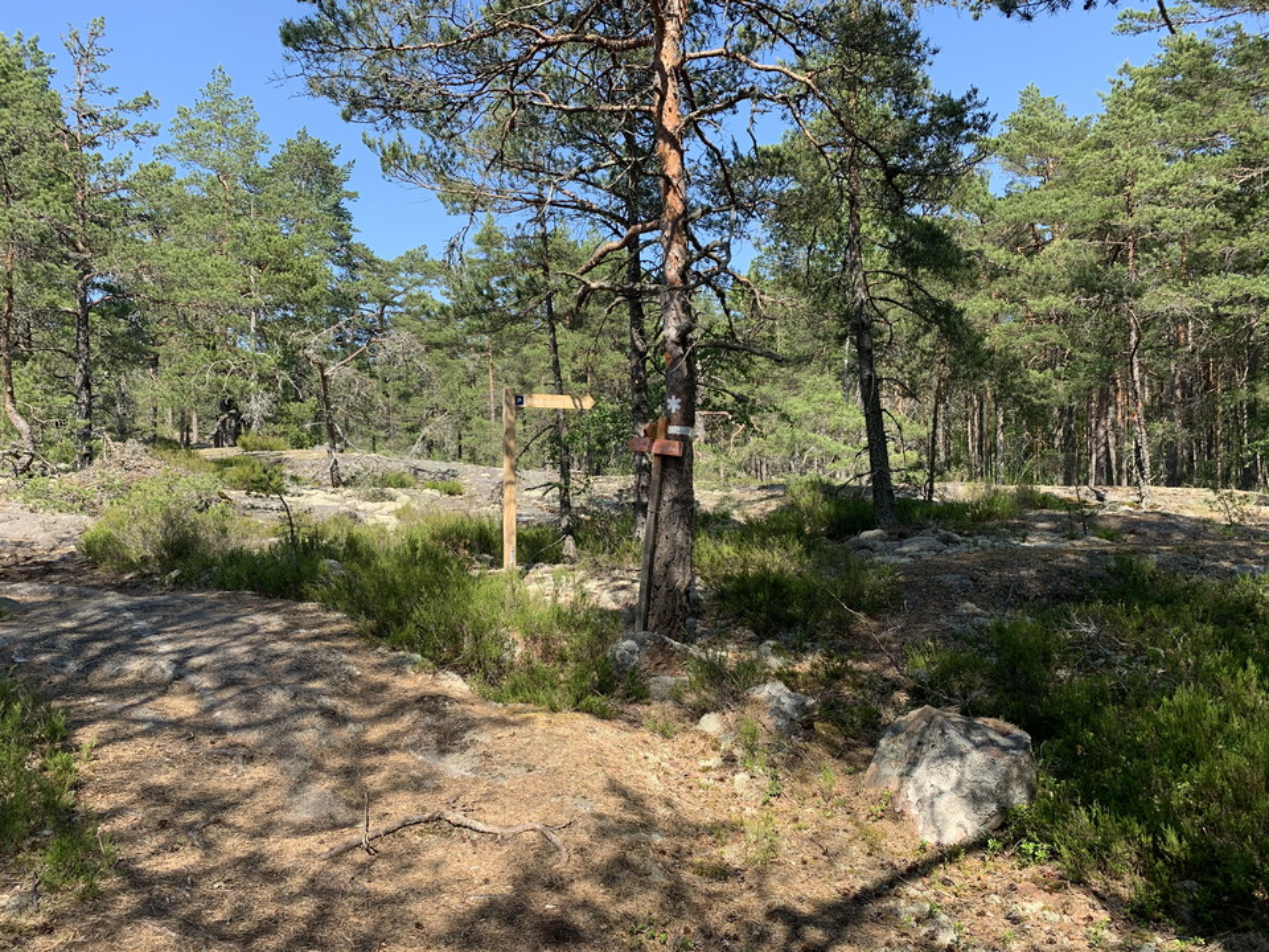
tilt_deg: -0.5
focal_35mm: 26
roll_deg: +0.9
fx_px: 953
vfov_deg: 53.1
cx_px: 634
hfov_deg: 67.3
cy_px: 476
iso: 25
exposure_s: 1/796
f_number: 1.8
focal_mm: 4.25
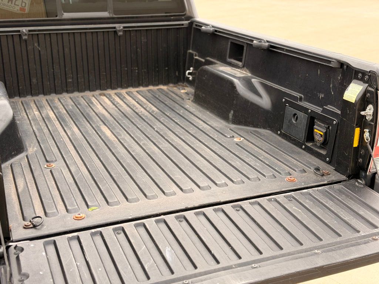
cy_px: 142
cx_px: 190
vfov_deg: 30.3
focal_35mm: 48
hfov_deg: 39.7
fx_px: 526
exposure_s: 1/699
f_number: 1.78
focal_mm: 6.76
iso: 80
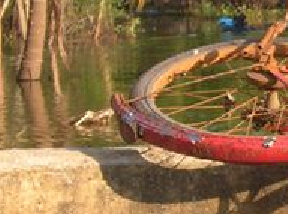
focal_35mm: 213
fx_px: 1768
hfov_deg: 9.0
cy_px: 135
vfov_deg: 6.9
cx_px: 450
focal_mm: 8.5
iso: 50
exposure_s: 1/273
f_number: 3.3
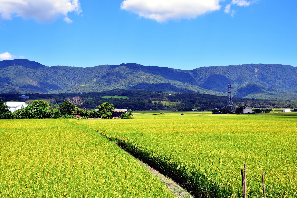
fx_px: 347
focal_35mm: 42
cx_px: 148
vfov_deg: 31.9
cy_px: 99
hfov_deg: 46.4
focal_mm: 42
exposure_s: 1/250
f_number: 8
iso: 100
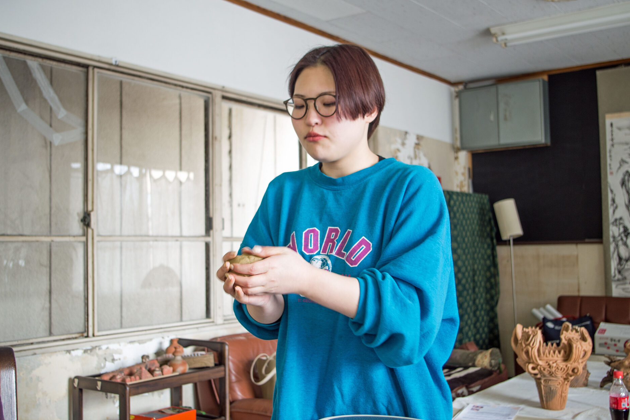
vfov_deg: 33.4
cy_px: 209
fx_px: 700
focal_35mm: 40
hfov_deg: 48.5
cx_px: 317
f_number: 4
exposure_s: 1/25
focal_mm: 26.25
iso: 200
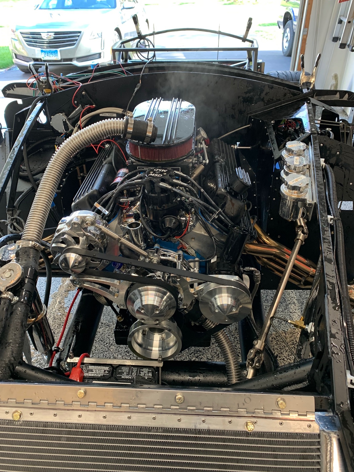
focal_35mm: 27
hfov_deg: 51.4
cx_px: 179
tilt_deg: -36.4
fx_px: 368
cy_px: 228
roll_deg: +1.9
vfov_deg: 65.3
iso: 125
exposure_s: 1/60
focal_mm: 4.25
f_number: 1.8
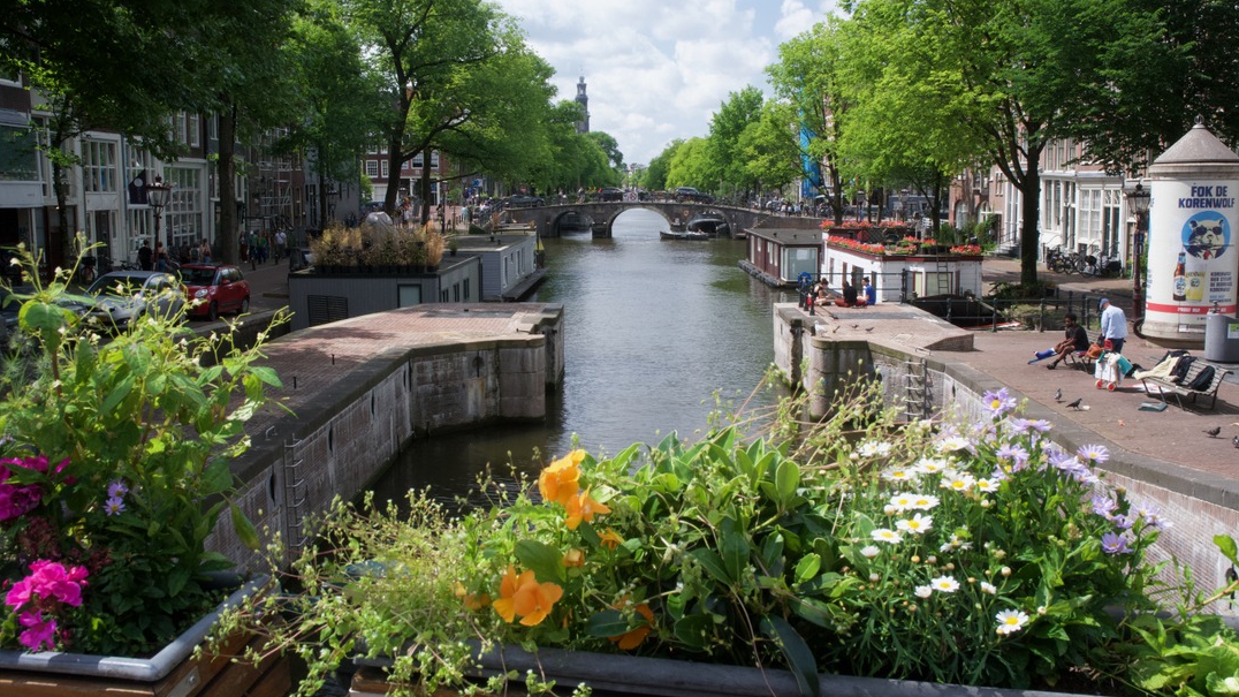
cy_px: 338
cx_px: 621
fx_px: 1248
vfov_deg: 31.2
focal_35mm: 38
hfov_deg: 52.8
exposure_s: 1/100
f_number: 16
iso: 1000
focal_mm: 24
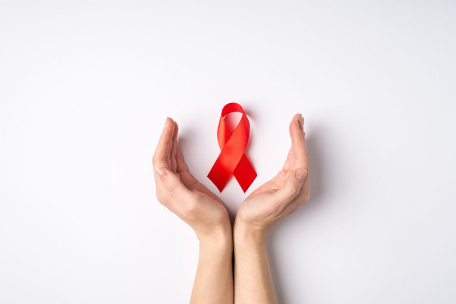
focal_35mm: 51
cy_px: 152
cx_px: 231
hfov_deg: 38.9
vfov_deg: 26.5
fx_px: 646
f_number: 8
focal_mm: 50
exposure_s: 1/125
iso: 100
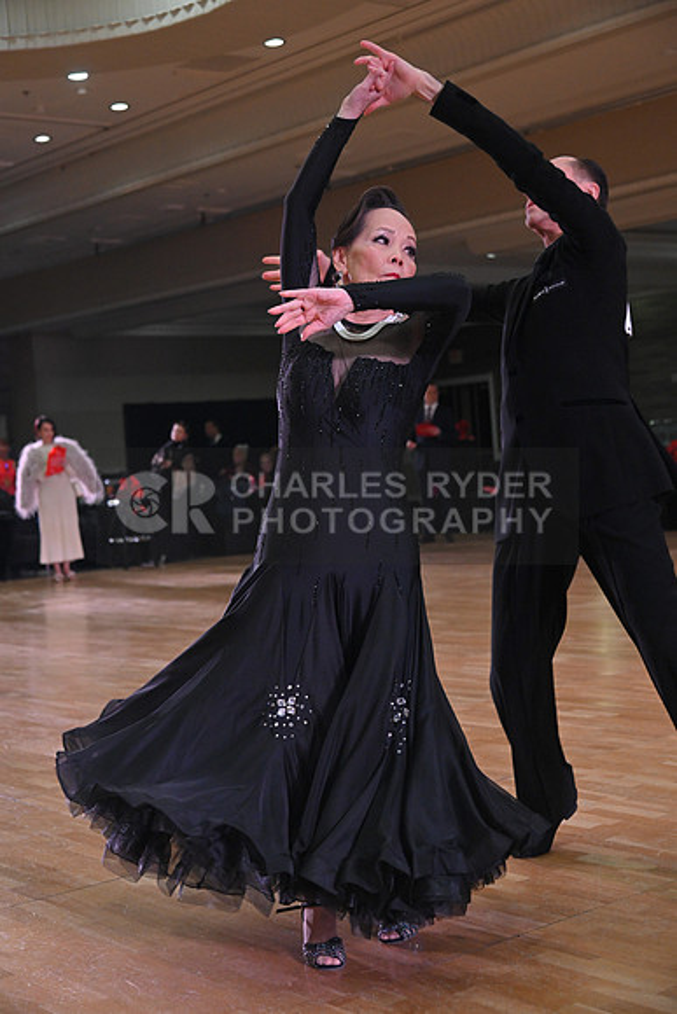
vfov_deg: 38.2
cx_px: 338
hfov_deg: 26.0
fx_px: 1466
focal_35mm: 52
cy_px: 507
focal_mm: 52
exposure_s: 1/400
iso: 2500
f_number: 5
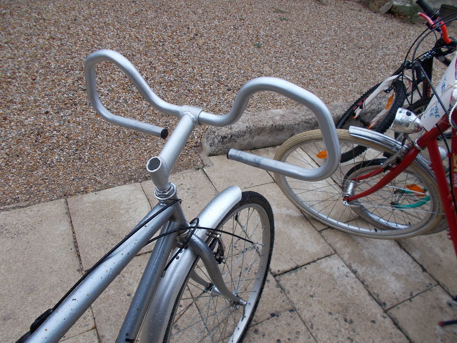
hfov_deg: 67.3
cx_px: 228
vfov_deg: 53.1
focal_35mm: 26
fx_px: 343
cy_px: 172
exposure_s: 1/125
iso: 80
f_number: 3.2
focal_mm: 4.6
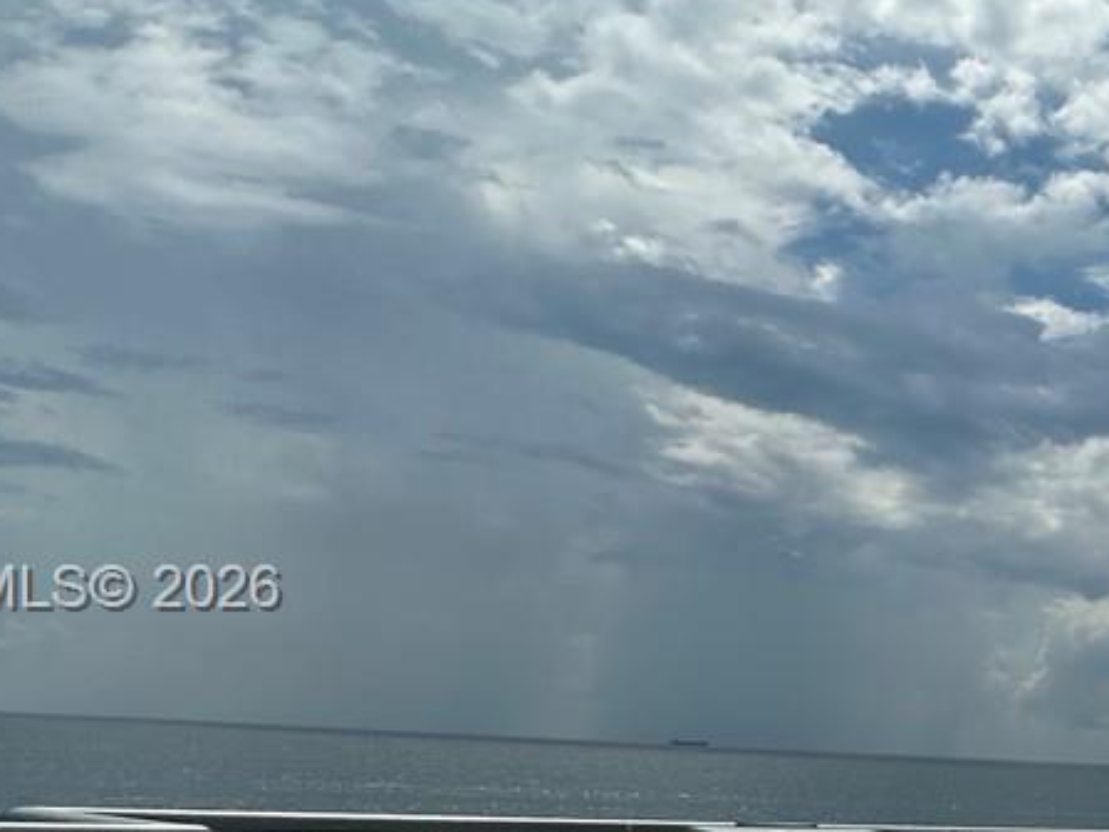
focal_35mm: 50
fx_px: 1602
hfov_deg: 29.5
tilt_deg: +5.9
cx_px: 1490
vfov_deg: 28.8
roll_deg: -3.3
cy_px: 592
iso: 50
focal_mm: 2.22
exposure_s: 1/8403
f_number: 2.2
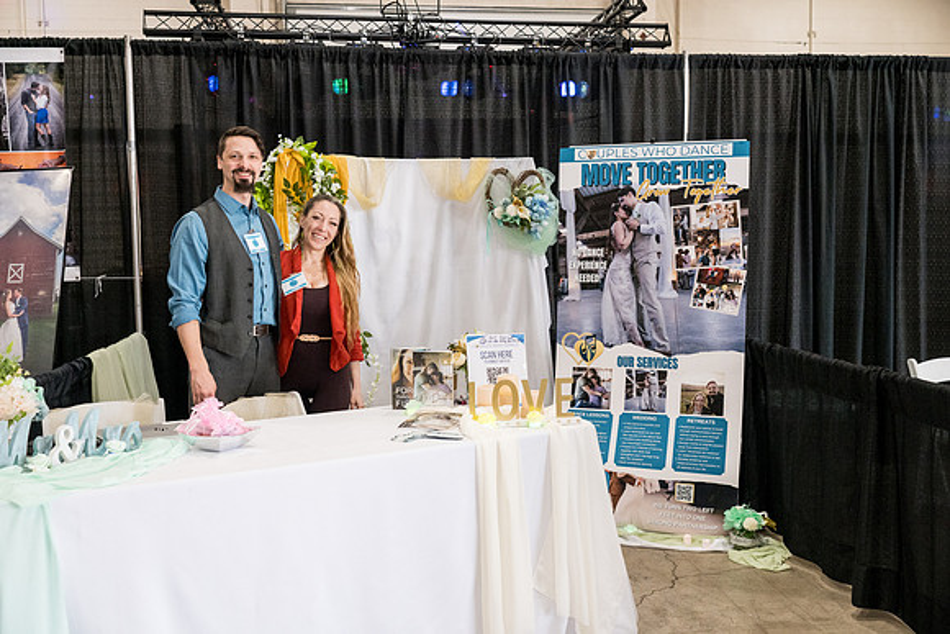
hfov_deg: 51.9
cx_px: 475
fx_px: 977
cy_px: 317
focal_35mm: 37
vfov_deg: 36.0
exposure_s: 1/400
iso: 3200
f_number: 4
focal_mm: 37
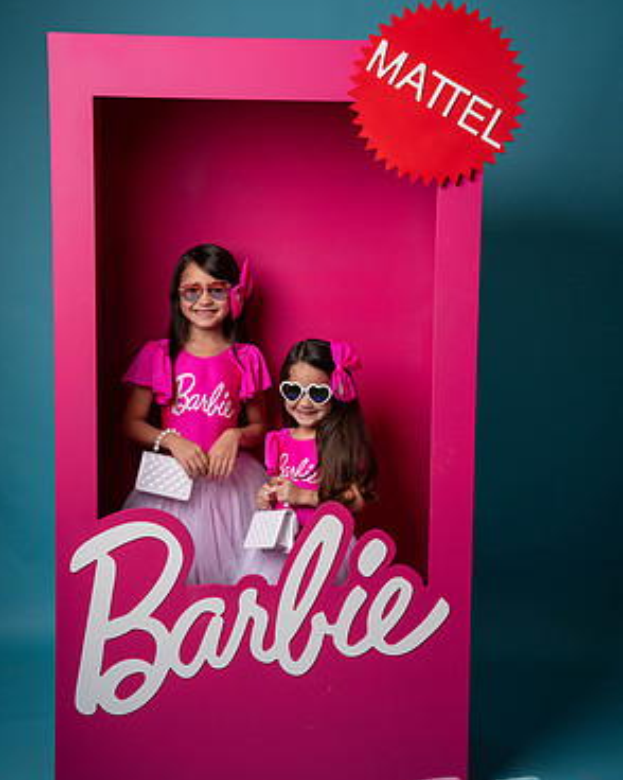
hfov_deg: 28.1
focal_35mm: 54
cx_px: 309
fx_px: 1246
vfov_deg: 34.8
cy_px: 409
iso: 500
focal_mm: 47
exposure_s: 1/160
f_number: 6.3
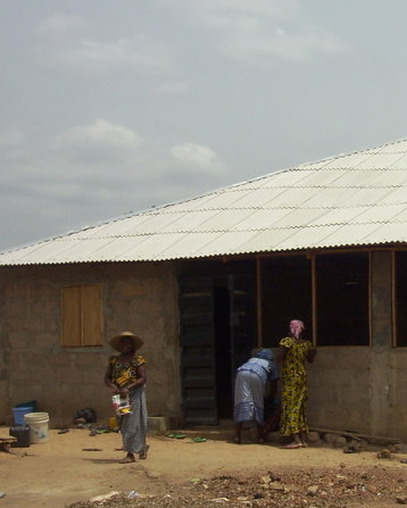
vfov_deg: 25.0
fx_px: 1144
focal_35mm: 76
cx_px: 373
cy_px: 298
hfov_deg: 19.8
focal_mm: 5.7
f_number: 5.6
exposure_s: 1/640
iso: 80
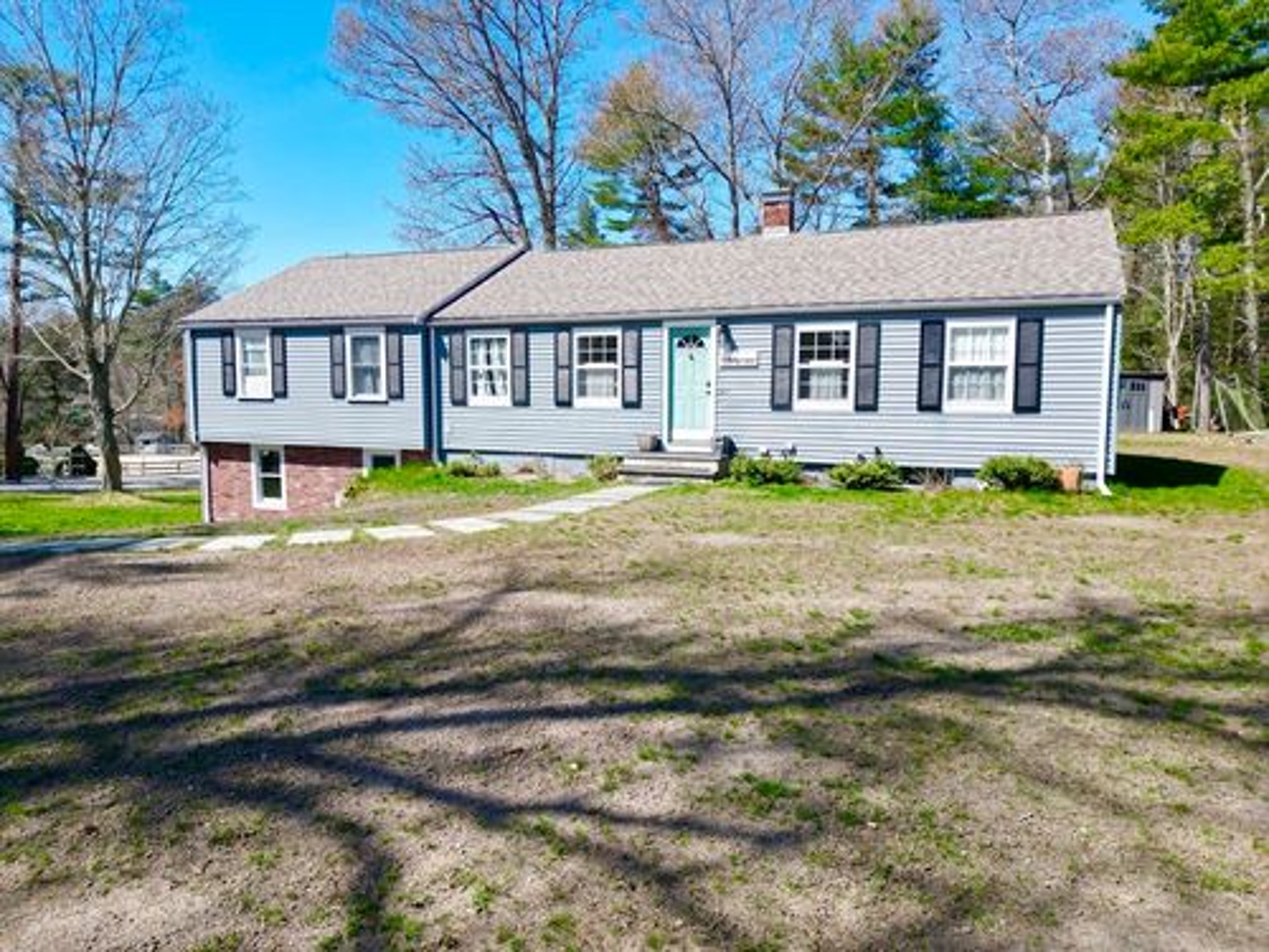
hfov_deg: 71.6
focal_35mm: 24
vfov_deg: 56.8
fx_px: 880
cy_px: 476
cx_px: 634
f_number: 1.7
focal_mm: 6.72
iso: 130
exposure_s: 1/2000
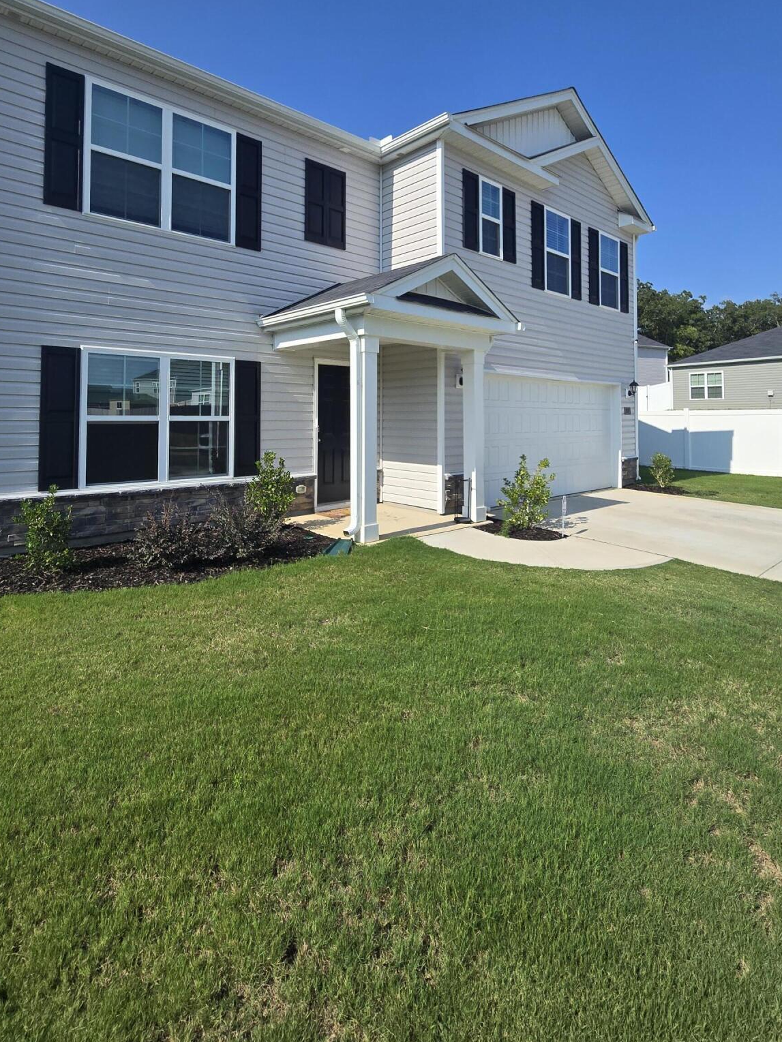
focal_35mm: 17
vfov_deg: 89.3
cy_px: 395
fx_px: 512
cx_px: 350
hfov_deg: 74.5
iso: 50
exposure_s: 1/2517
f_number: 2.2
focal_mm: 2.2
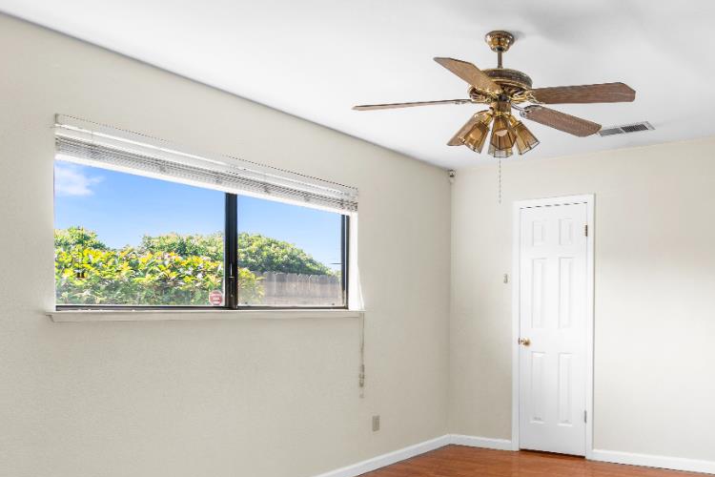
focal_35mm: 28
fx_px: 556
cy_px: 270
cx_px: 555
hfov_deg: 61.0
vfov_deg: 46.3
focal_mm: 14
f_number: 5
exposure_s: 1/3
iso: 80
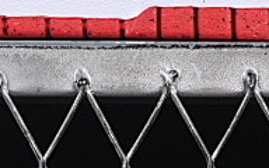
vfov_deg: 3.0
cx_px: -45
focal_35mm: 431
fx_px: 3160
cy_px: -272
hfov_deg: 4.9
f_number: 8
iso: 160
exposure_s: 1/80
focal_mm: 50
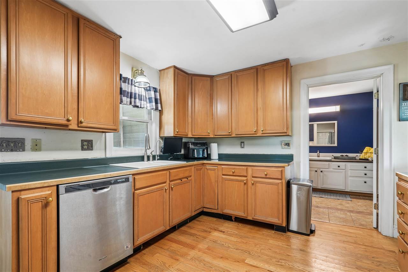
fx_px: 181
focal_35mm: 16
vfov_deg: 73.7
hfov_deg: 96.7
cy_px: 136
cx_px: 204
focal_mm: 16
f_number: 10
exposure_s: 1/5
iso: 400
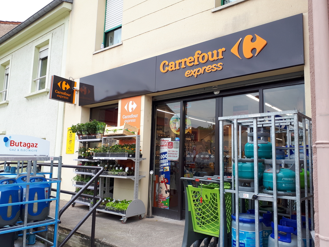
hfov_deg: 65.3
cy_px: 124
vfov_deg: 51.4
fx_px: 257
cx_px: 164
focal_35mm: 27
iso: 40
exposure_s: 1/189
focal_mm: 3.6
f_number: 1.9
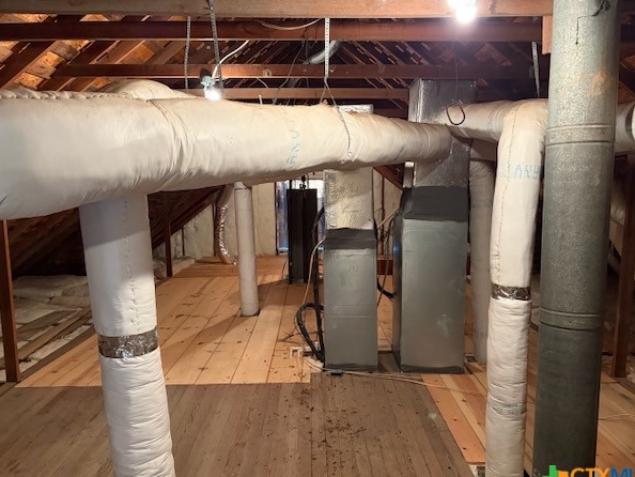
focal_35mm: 28
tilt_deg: -7.9
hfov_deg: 63.4
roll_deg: +1.0
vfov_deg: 49.8
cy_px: 251
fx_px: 514
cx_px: 328
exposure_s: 1/40
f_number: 1.6
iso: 400
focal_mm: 5.96
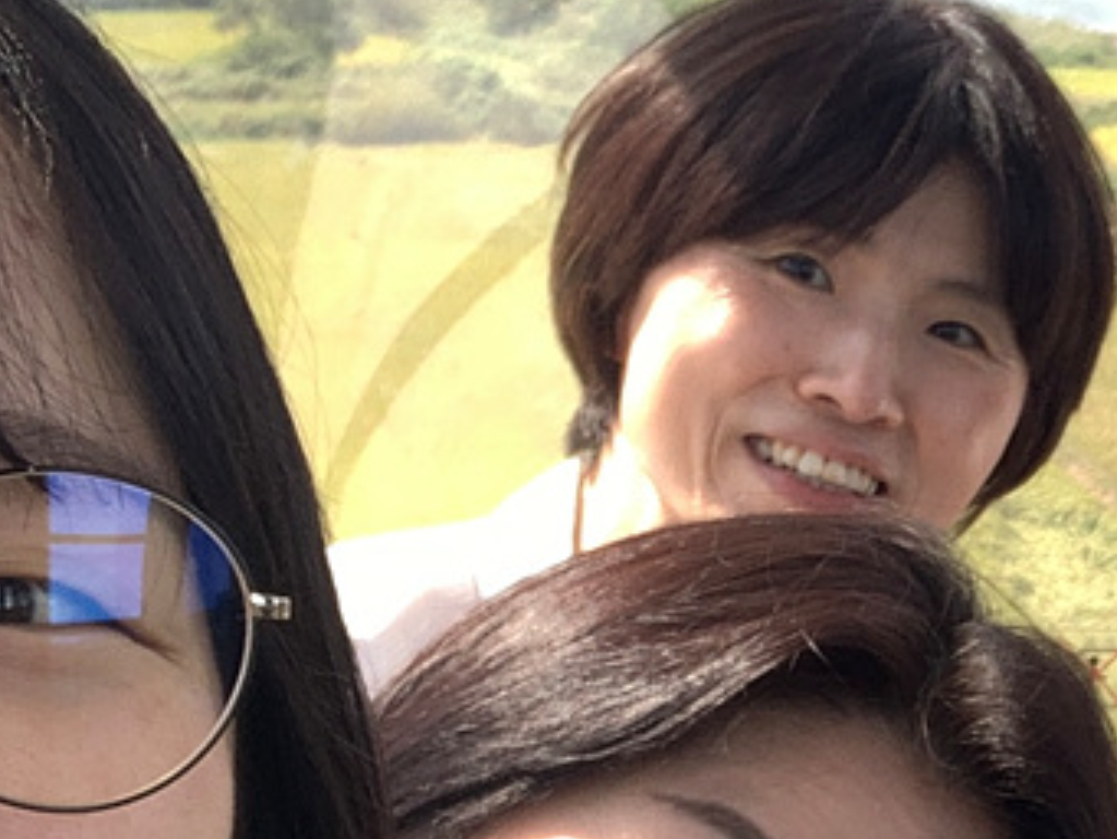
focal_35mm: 120
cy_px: 868
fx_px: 3874
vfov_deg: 12.2
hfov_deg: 15.8
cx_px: 1314
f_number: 2.2
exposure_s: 1/122
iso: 16
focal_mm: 2.87
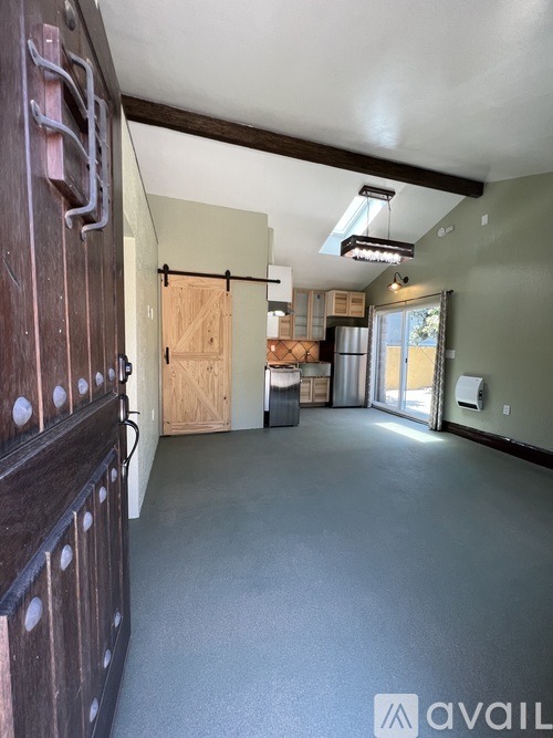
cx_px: 276
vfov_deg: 106.2
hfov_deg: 89.9
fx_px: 277
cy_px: 369
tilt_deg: -2.5
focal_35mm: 13
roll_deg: -0.9
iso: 100
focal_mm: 1.57
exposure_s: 1/120
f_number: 1.8
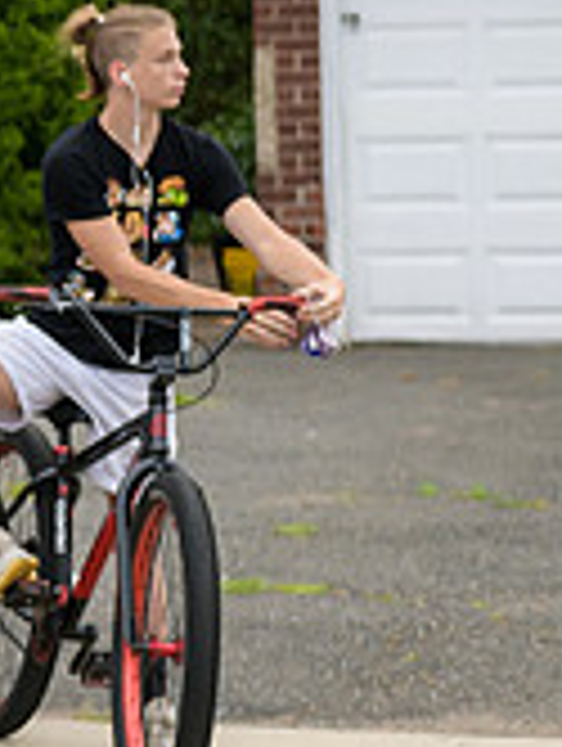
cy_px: 308
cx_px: -571
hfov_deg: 6.9
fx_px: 4491
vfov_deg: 9.5
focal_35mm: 208
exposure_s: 1/320
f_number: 3.2
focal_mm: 62
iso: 200
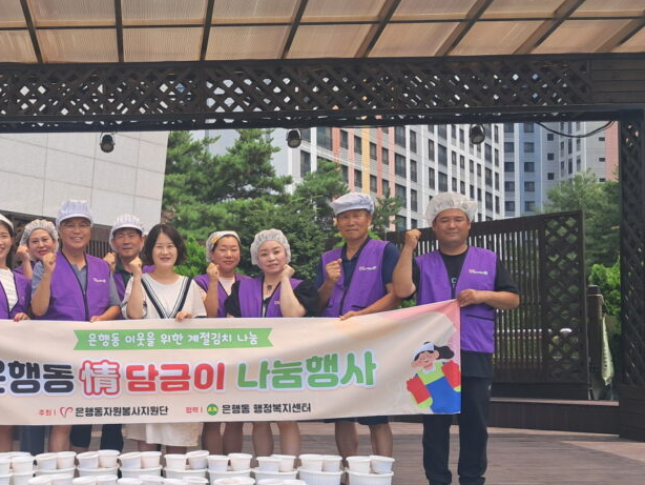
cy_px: 348
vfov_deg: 31.8
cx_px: 158
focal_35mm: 45
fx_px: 839
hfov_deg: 40.8
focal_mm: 4
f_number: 1.8
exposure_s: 1/440
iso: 50
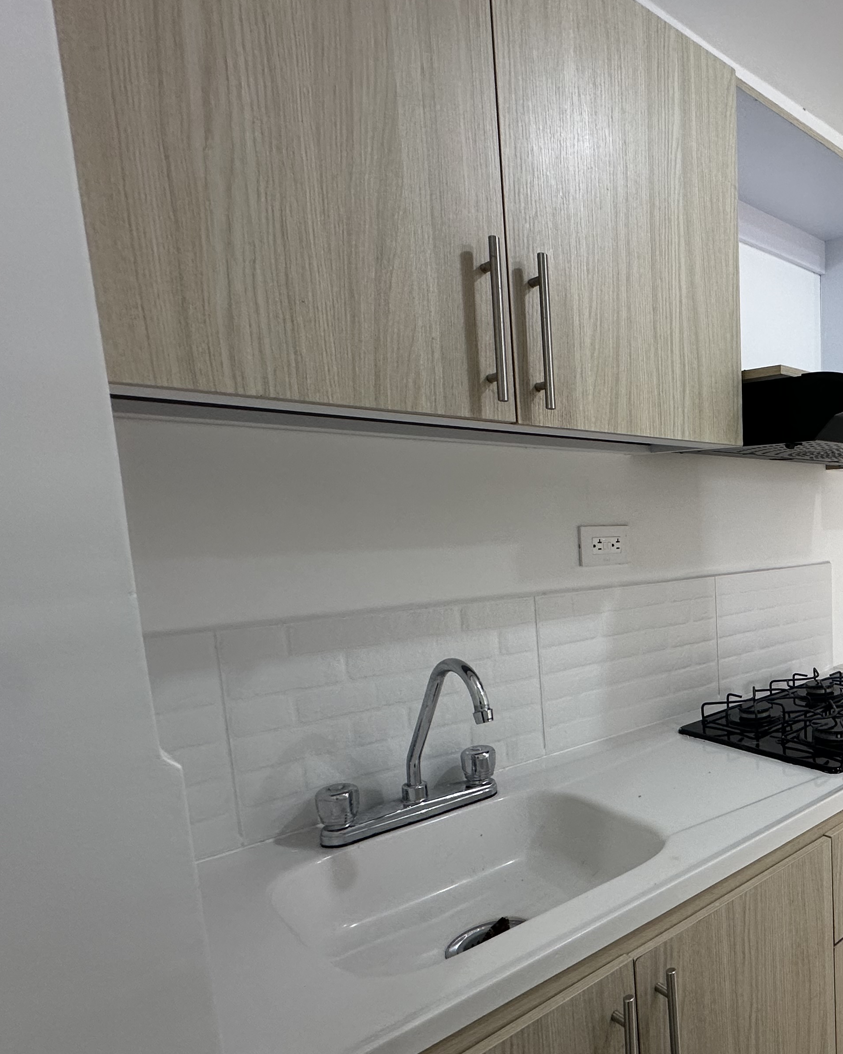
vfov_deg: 72.1
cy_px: 611
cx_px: 825
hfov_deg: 50.4
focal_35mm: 23
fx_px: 717
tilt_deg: -7.6
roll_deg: +1.4
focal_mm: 2.22
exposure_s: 1/120
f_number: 2.2
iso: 160
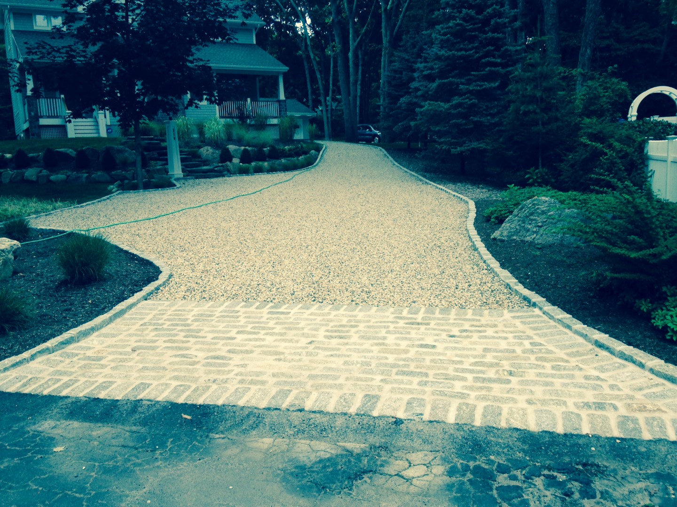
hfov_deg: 55.4
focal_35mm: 33
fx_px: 645
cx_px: 338
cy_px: 254
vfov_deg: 42.9
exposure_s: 1/317
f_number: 2.4
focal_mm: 4.12
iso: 50
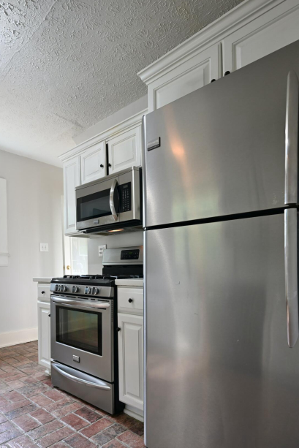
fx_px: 274
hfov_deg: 57.2
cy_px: 271
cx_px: 140
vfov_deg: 77.6
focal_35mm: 22
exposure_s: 1/10
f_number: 5.6
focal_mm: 18
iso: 160
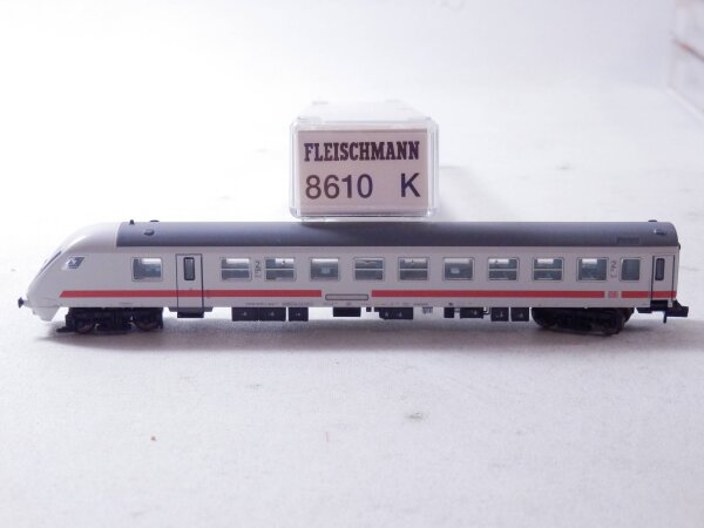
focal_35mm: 66
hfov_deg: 29.4
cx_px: 352
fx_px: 1342
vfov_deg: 22.3
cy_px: 264
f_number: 4.4
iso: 800
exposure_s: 1/160
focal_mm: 11.9
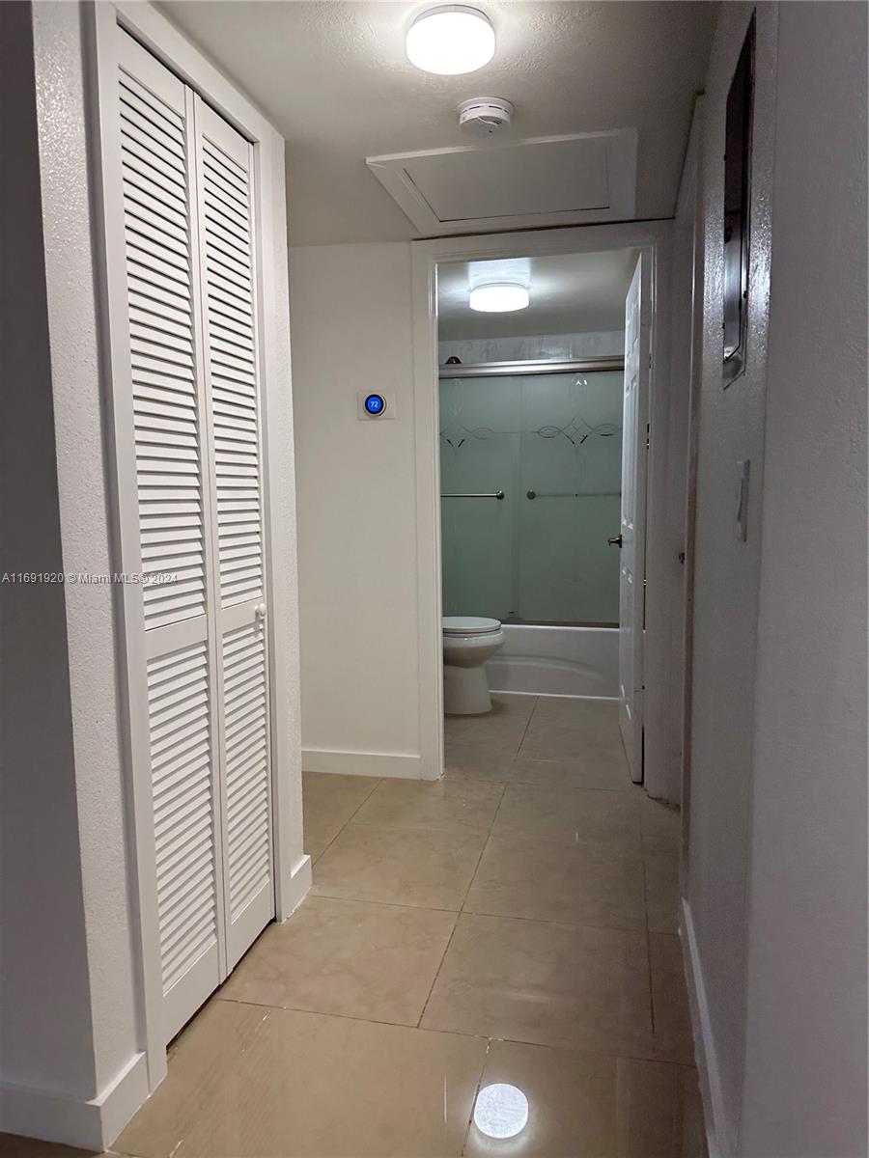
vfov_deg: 71.6
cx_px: 434
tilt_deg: -4.8
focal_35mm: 24
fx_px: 803
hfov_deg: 56.8
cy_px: 579
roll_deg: +0.2
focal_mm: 6.86
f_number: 1.78
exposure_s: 1/120
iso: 125
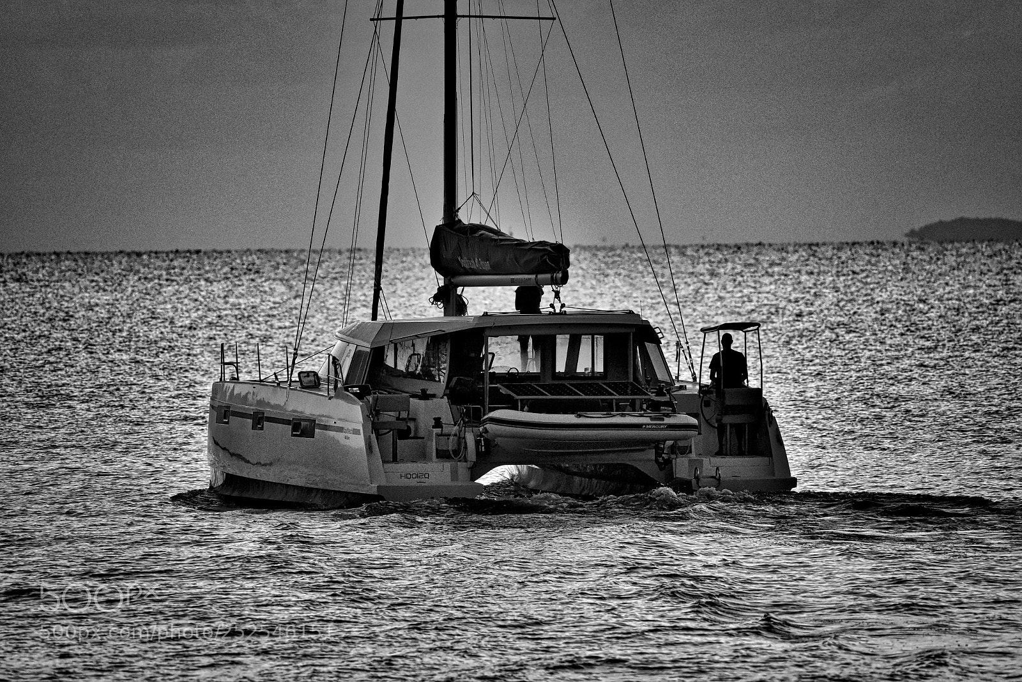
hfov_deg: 4.1
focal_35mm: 500
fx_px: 14199
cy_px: 341
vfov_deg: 2.8
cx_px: 511
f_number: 8
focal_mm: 500
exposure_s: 1/400
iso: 4000
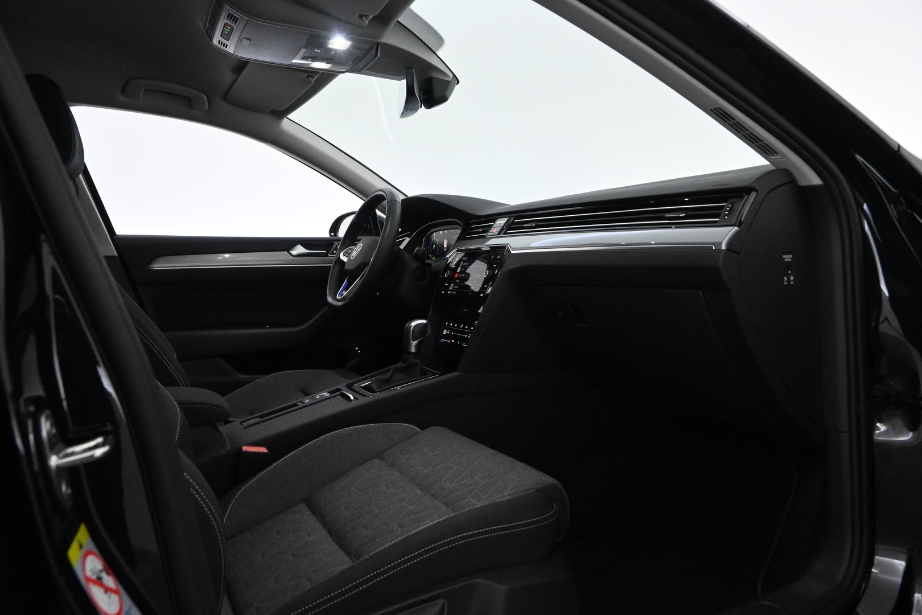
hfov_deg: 73.7
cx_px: 461
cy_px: 308
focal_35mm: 24
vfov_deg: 53.1
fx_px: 615
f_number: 5
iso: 6400
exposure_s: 1/100
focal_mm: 16
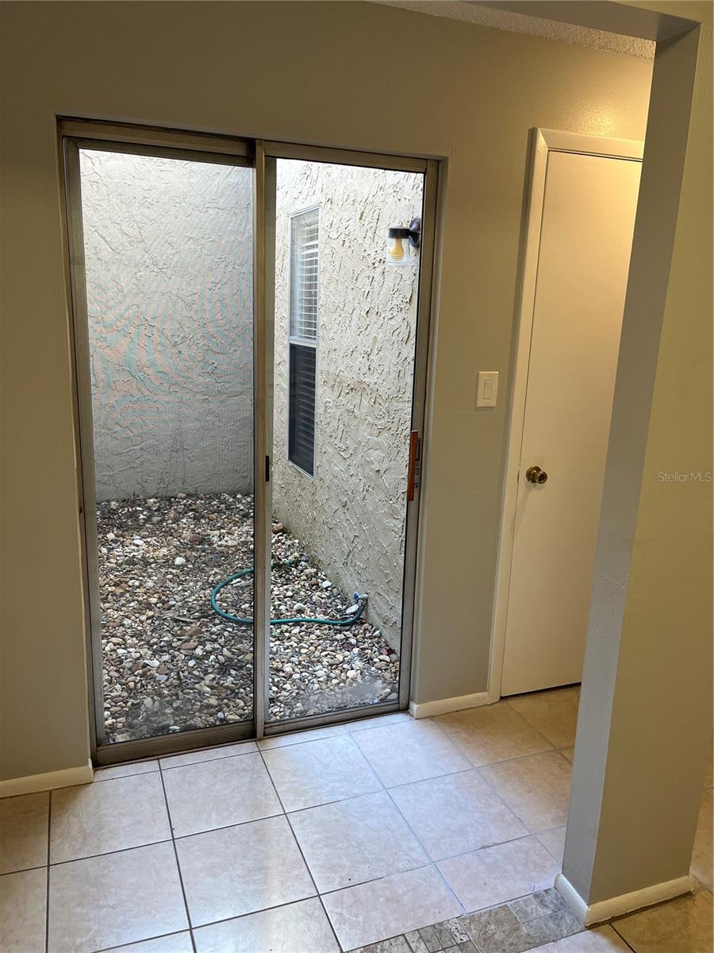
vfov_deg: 67.3
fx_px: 715
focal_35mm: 26
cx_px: 357
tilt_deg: -13.4
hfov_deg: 53.1
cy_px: 476
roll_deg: -1.2
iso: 80
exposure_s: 1/120
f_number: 1.6
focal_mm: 5.1
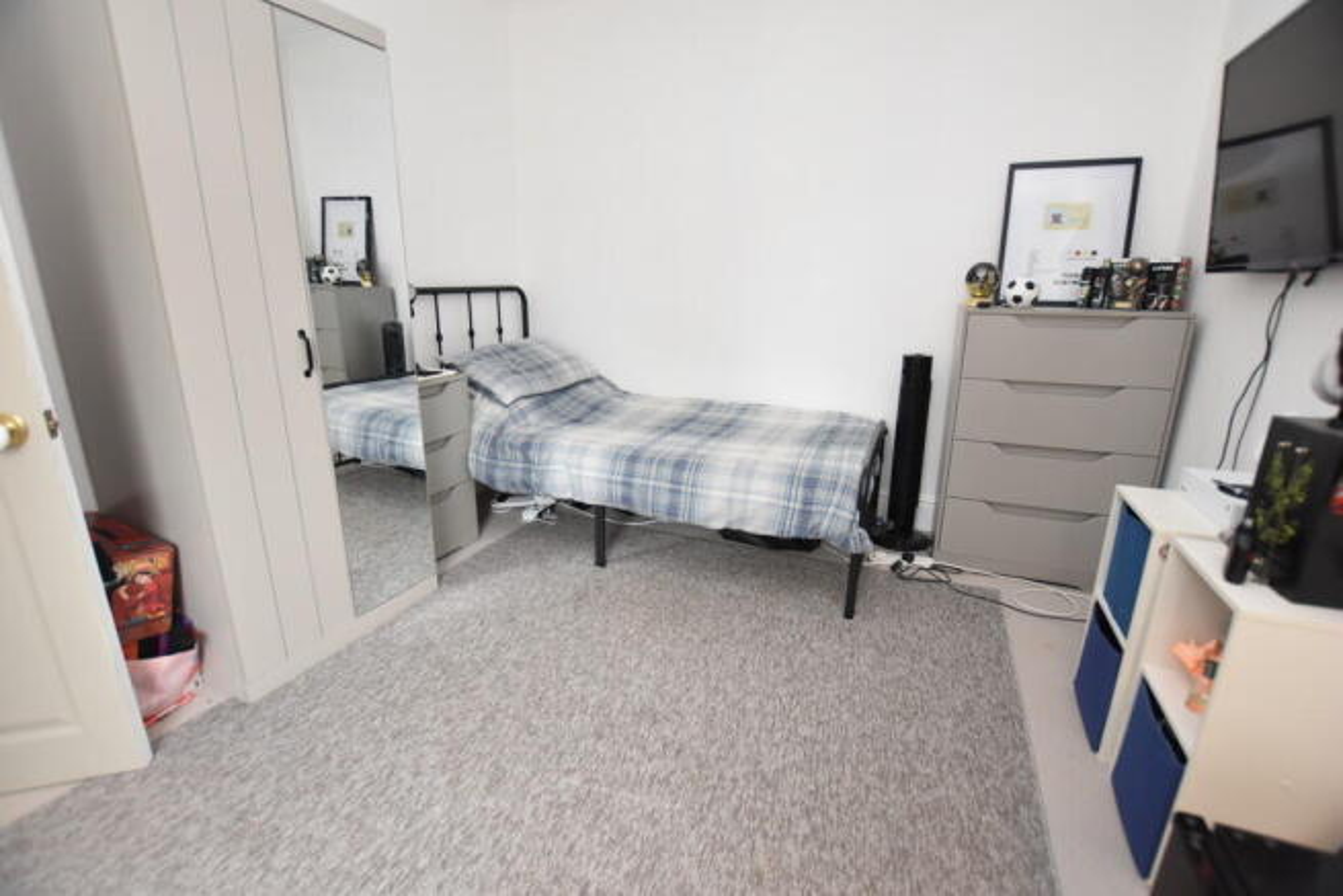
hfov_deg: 100.4
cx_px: 672
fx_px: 560
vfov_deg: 77.4
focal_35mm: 15
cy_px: 448
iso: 800
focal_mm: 10
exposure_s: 1/60
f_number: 3.5
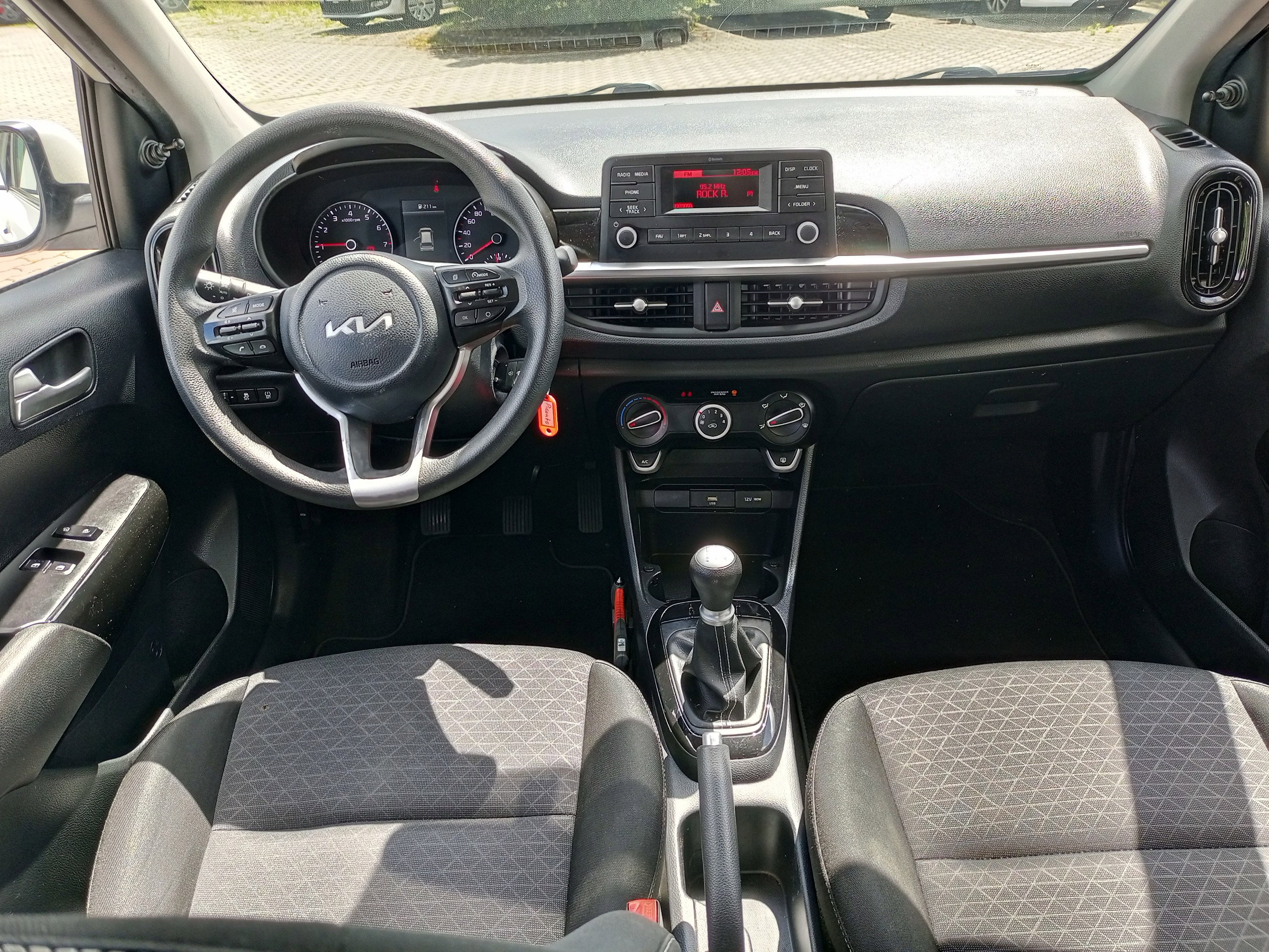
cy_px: 476
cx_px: 634
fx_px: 916
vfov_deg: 54.9
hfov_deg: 69.4
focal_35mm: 25
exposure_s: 1/100
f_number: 1.79
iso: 326
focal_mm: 4.69
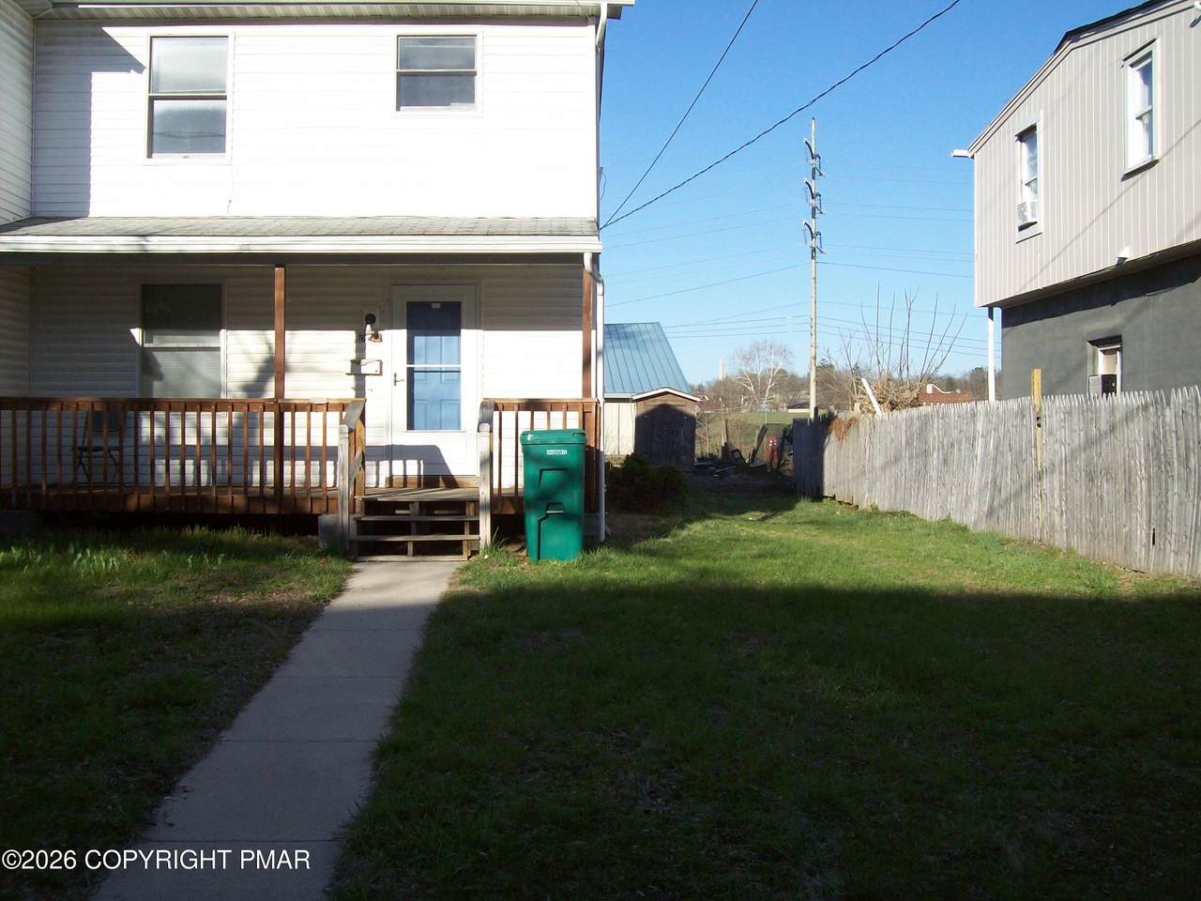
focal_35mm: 36
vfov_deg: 39.7
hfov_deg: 51.4
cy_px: 450
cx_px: 600
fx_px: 1249
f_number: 4.8
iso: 80
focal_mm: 6
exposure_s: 1/405
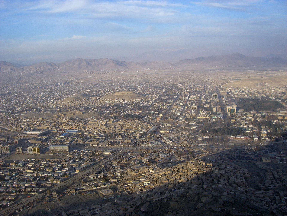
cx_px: 144
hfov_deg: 49.0
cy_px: 108
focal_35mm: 38
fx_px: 315
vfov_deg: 37.7
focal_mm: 6.2
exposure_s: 1/400
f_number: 4.3
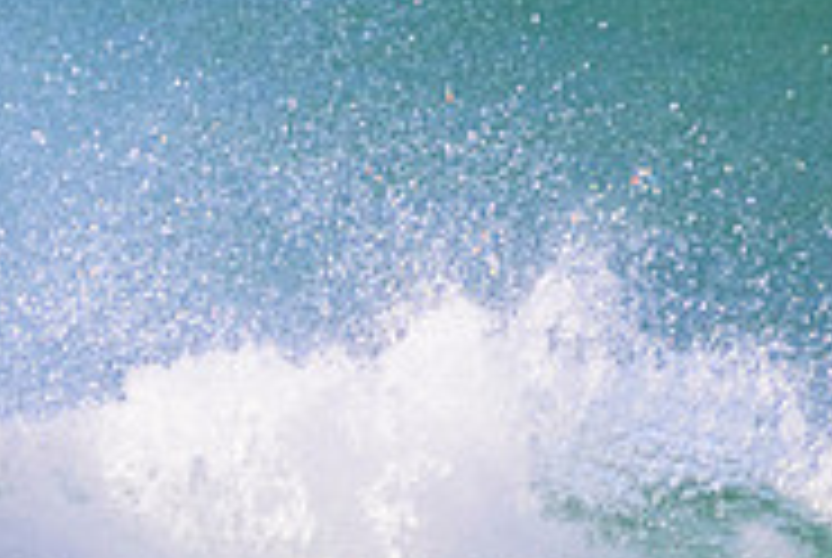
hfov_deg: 0.7
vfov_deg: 0.5
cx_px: -260
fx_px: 66851
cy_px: 678
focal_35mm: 2888
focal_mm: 800
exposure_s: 1/2000
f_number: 11
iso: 2000
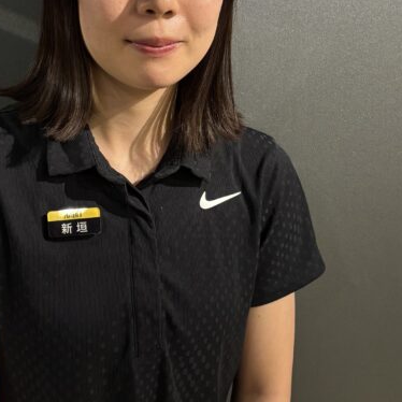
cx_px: 129
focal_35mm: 63
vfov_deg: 27.2
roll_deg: -1.9
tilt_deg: -14.9
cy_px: 153
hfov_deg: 27.1
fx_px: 828
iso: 200
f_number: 1.6
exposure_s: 1/60
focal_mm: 5.96
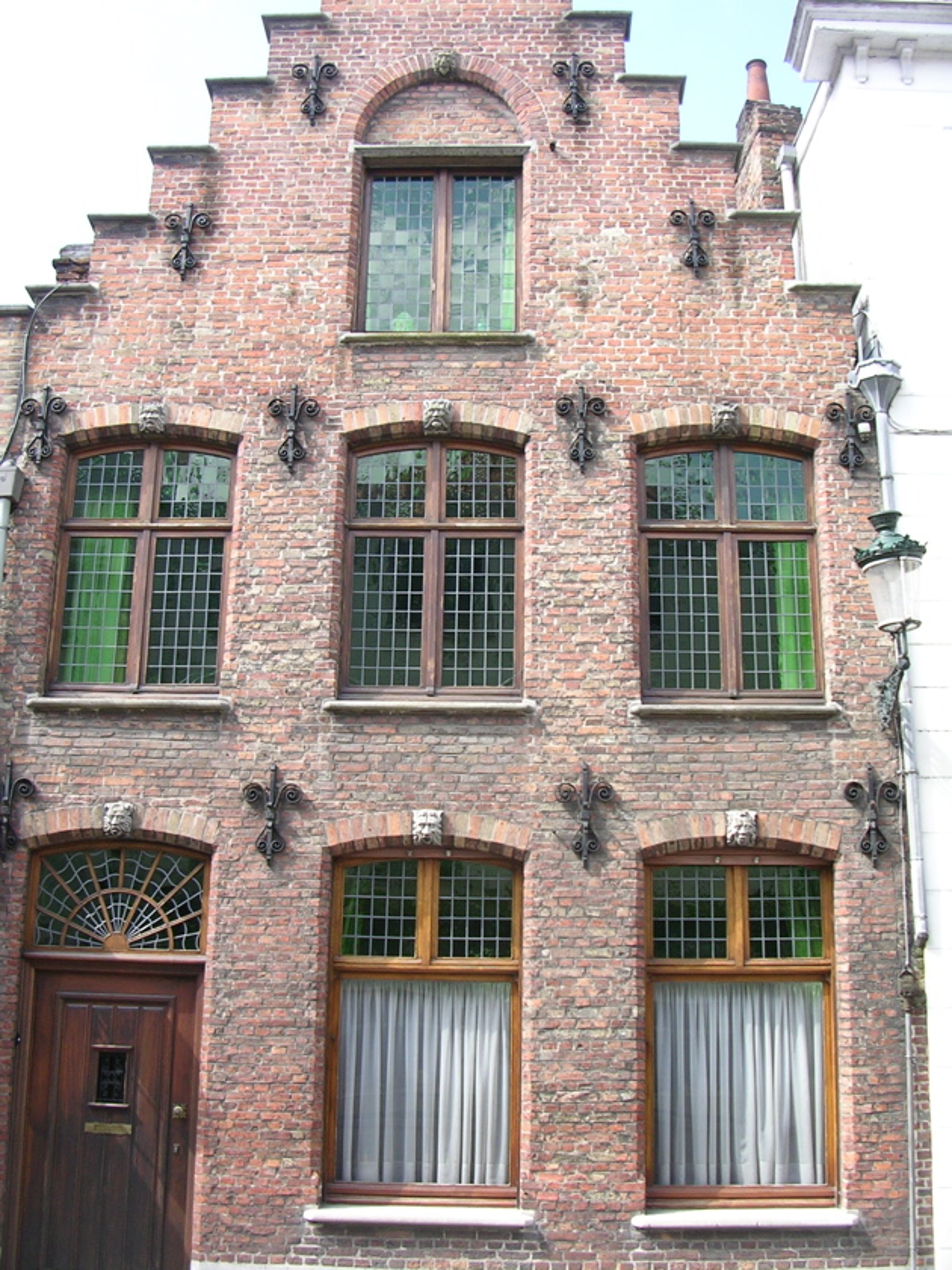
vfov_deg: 49.0
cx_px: 476
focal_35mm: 38
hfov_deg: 37.7
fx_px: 1393
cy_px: 635
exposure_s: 1/222
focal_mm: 5.8
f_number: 2.8
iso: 50
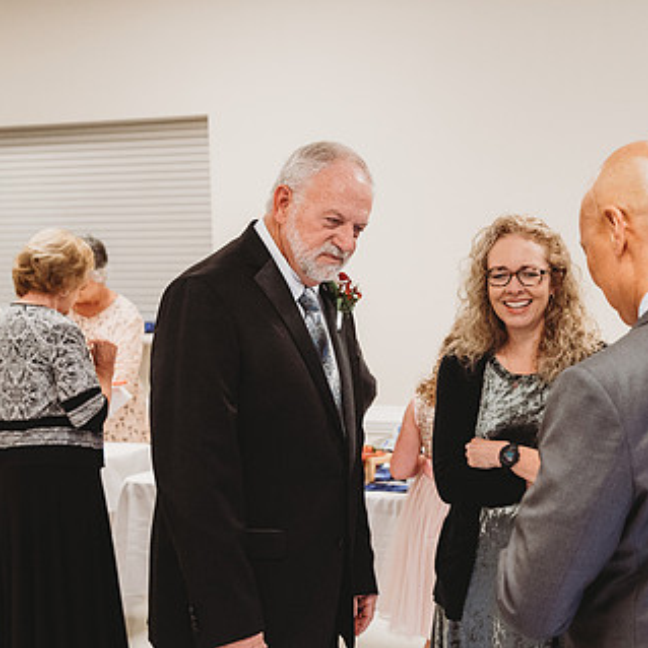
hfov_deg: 25.2
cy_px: 342
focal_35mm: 68
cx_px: 455
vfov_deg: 25.4
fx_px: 1440
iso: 2500
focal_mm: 44
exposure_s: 1/200
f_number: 4
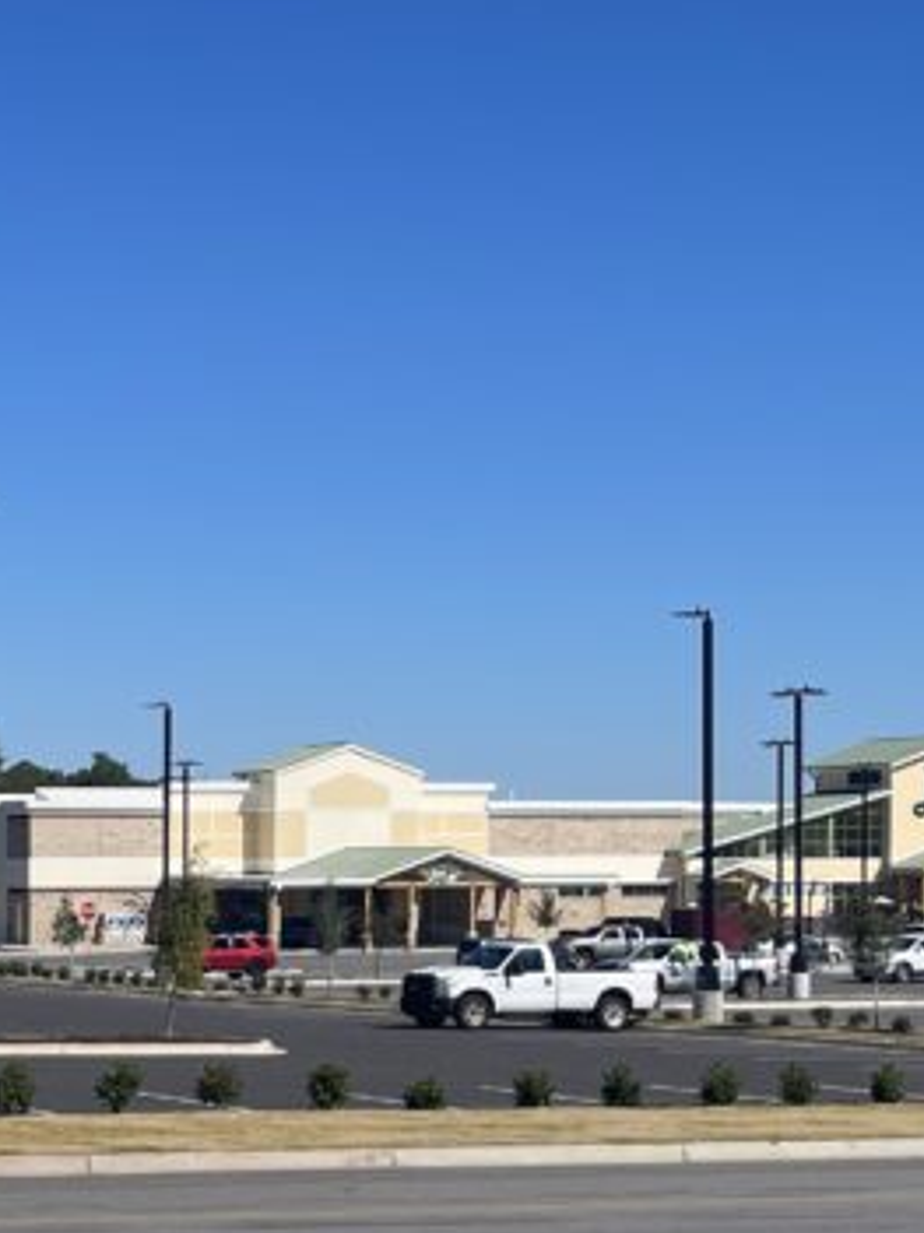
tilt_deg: -3.5
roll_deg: -0.5
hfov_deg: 19.4
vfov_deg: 26.2
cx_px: -77
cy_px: 970
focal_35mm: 73
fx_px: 2600
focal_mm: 5.1
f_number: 1.6
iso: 32
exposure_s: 1/6250
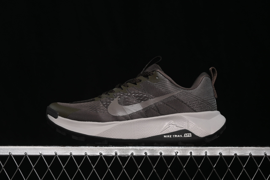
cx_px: 135
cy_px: 90
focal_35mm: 75
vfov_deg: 18.2
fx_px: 562
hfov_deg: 27.0
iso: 160
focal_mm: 50
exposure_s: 1/50
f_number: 6.3
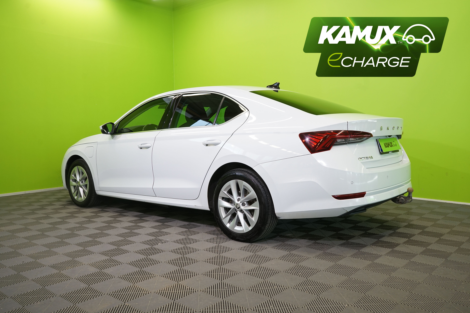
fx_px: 392
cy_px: 156
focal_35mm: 30
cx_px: 235
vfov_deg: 43.6
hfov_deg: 61.9
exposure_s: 1/40
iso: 500
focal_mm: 30
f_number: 6.3
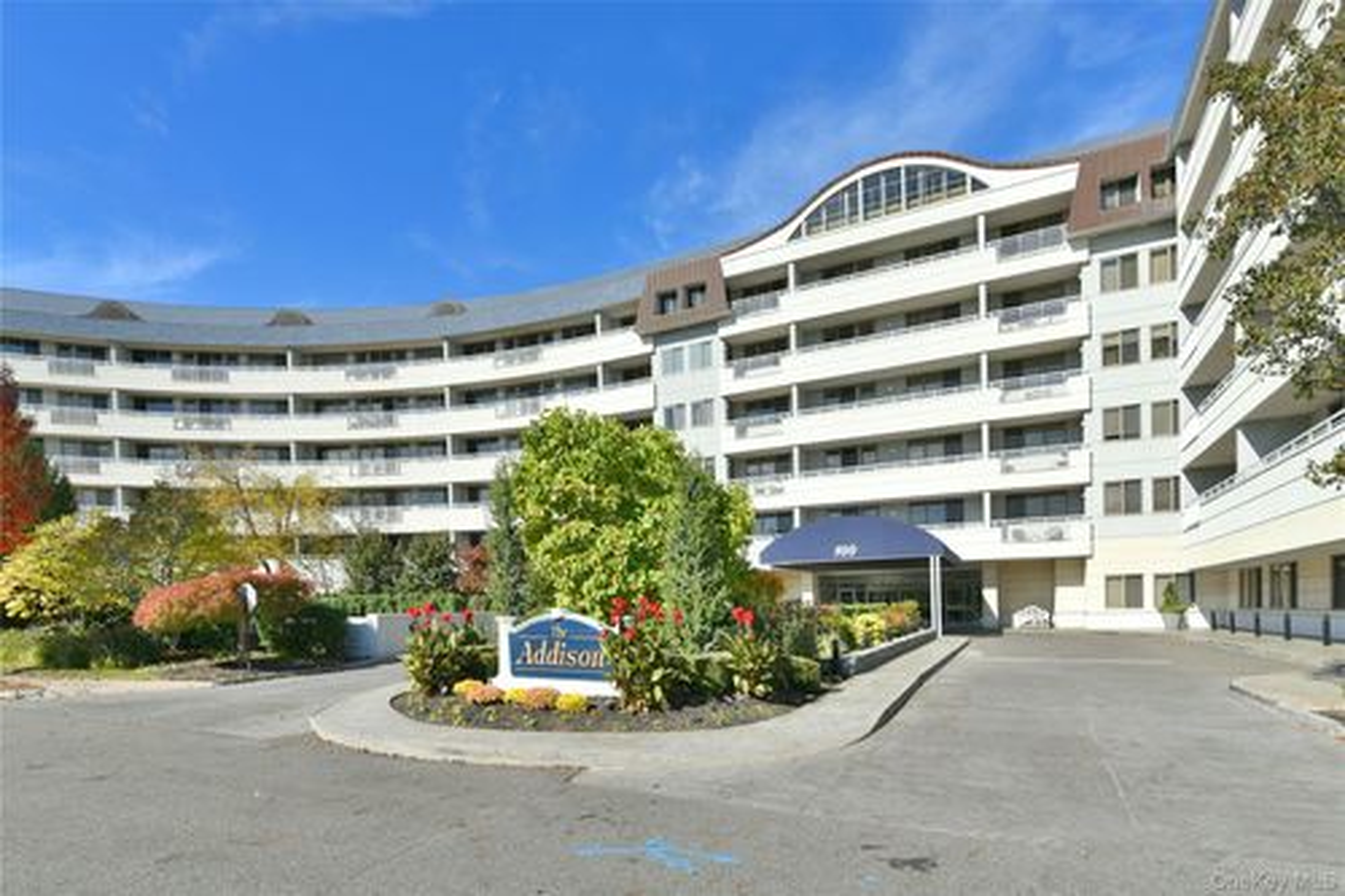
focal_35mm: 16
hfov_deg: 96.8
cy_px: 448
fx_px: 598
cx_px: 672
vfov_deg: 73.7
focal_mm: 16
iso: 160
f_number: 9
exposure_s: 1/160
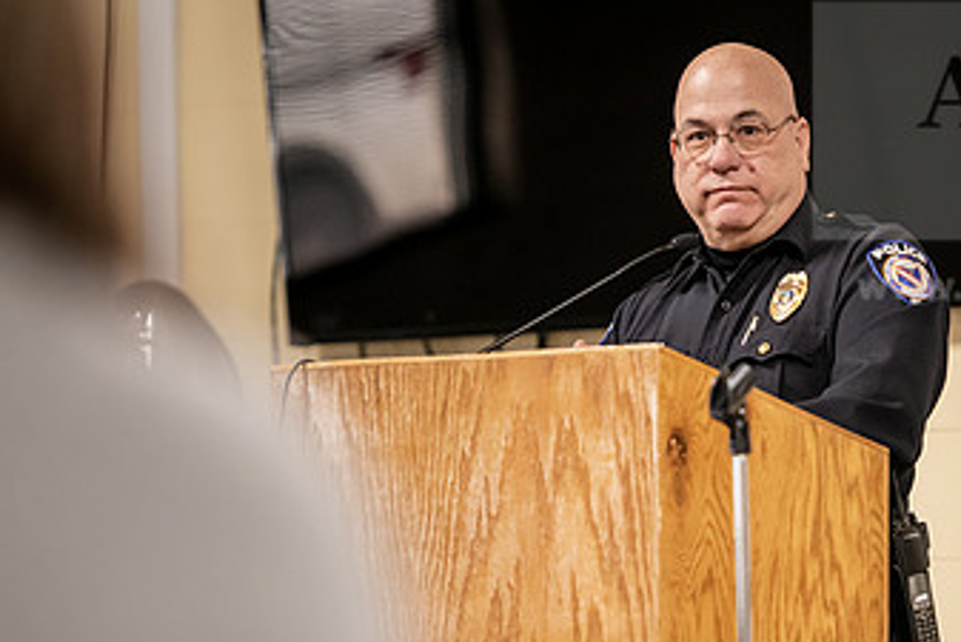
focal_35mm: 284
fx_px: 7584
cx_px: 727
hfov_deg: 7.2
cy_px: 347
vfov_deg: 4.8
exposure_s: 1/200
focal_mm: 165
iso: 2000
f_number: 2.8
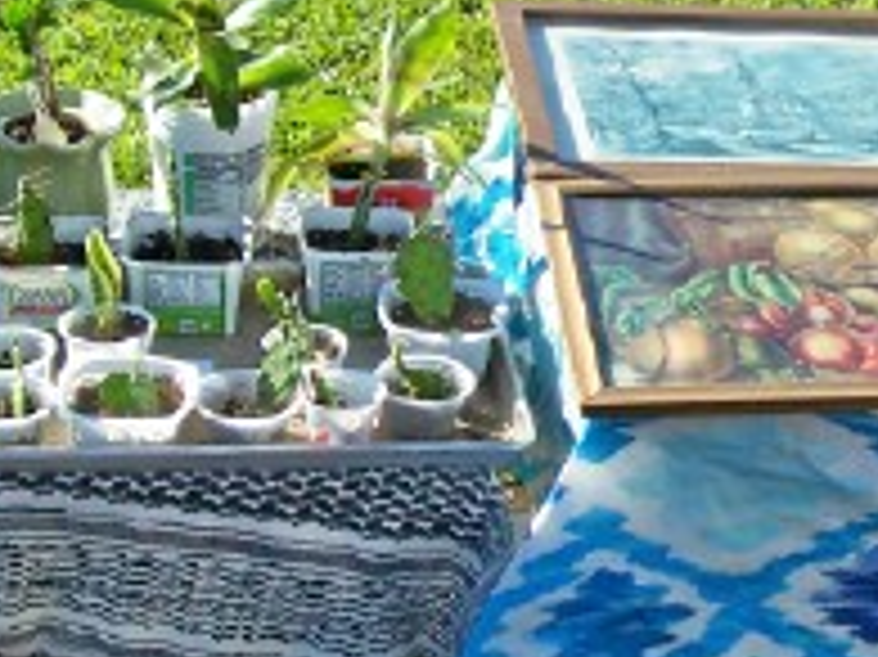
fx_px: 2332
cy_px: 297
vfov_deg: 16.0
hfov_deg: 21.1
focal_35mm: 92
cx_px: 707
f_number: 4
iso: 80
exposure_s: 1/350
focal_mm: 6
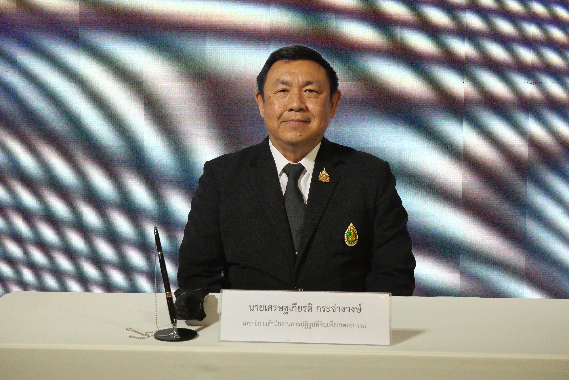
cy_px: 190
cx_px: 284
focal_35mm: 47
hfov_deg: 41.9
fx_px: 743
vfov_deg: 28.7
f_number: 5.6
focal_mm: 23
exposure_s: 1/640
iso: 6400
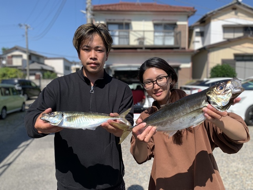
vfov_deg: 53.1
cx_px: 126
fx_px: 190
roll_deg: -0.7
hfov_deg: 67.3
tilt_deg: -1.1
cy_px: 95
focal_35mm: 26
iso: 25
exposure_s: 1/1536
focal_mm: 4.25
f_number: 1.8
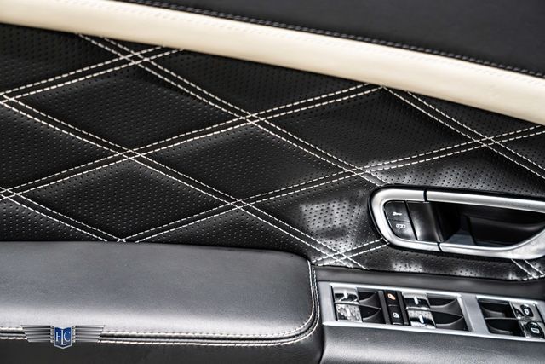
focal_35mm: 62
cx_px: 272
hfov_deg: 32.4
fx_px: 939
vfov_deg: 21.9
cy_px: 182
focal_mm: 62
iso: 1600
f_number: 4.5
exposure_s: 1/20
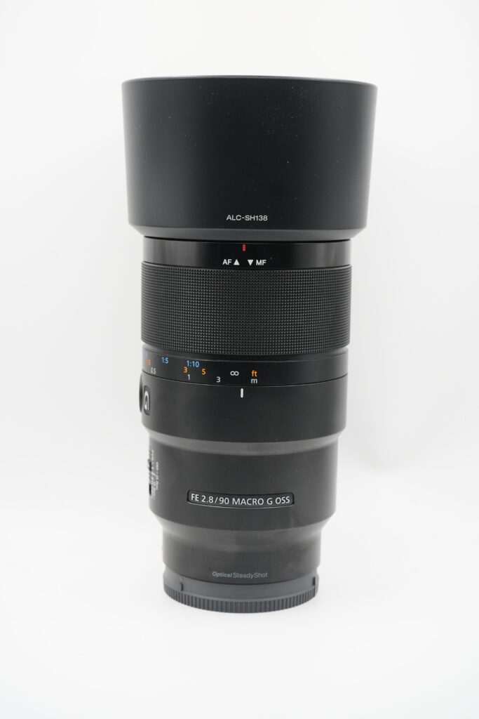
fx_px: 1197
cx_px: 240
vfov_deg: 33.4
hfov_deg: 22.6
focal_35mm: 60
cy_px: 360
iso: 2500
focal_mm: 60
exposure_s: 1/125
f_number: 9
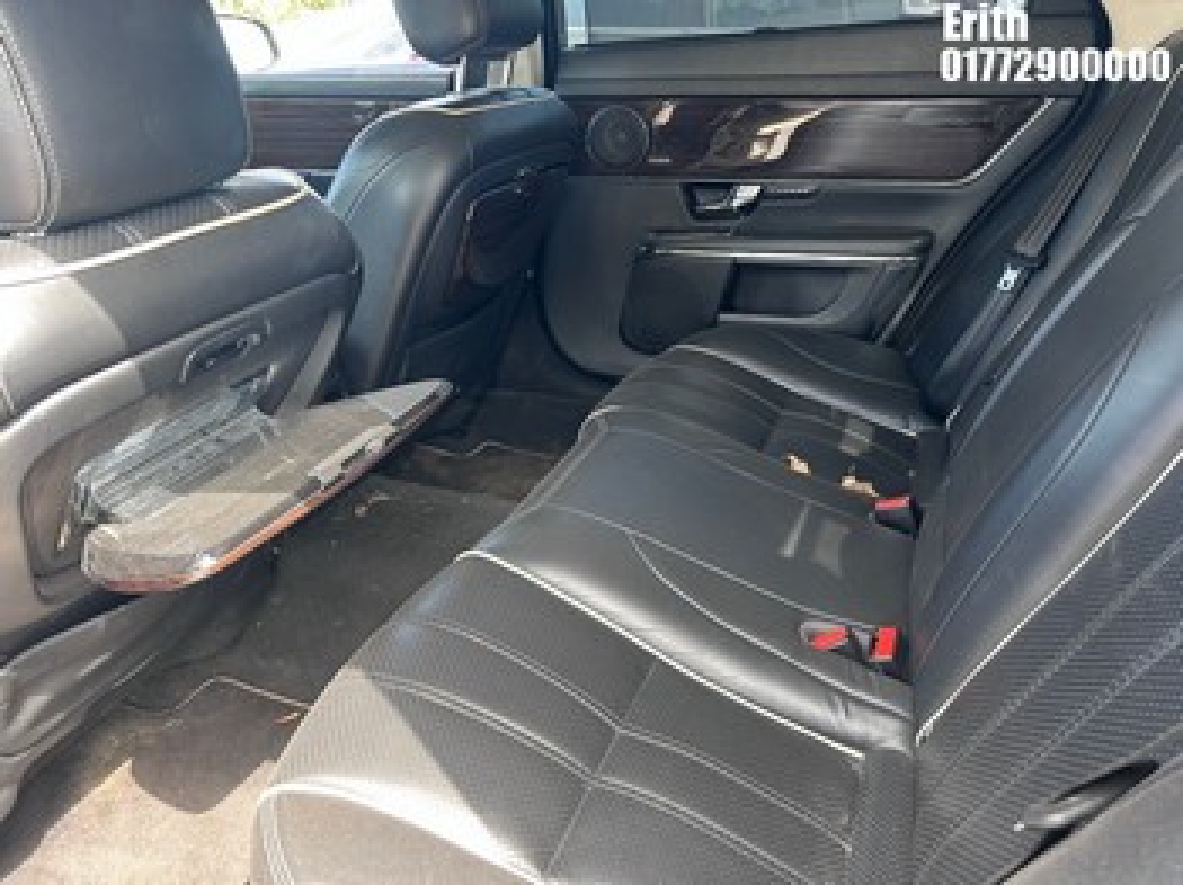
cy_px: 442
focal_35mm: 26
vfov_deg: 53.0
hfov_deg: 67.3
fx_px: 888
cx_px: 592
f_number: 1.5
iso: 80
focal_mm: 5.7
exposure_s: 1/121
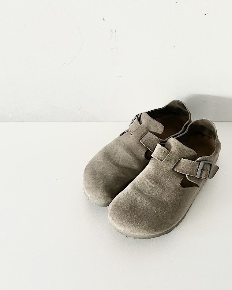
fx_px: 352
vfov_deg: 44.2
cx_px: 158
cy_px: 100
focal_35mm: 41
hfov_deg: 36.1
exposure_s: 1/60
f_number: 1.5
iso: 200
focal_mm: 5.7
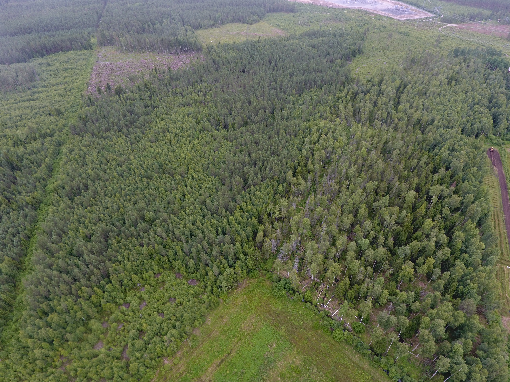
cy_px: 191
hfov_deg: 81.7
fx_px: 295
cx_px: 255
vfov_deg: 66.0
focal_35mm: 20
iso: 100
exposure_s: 1/103
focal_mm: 3.61
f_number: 2.8
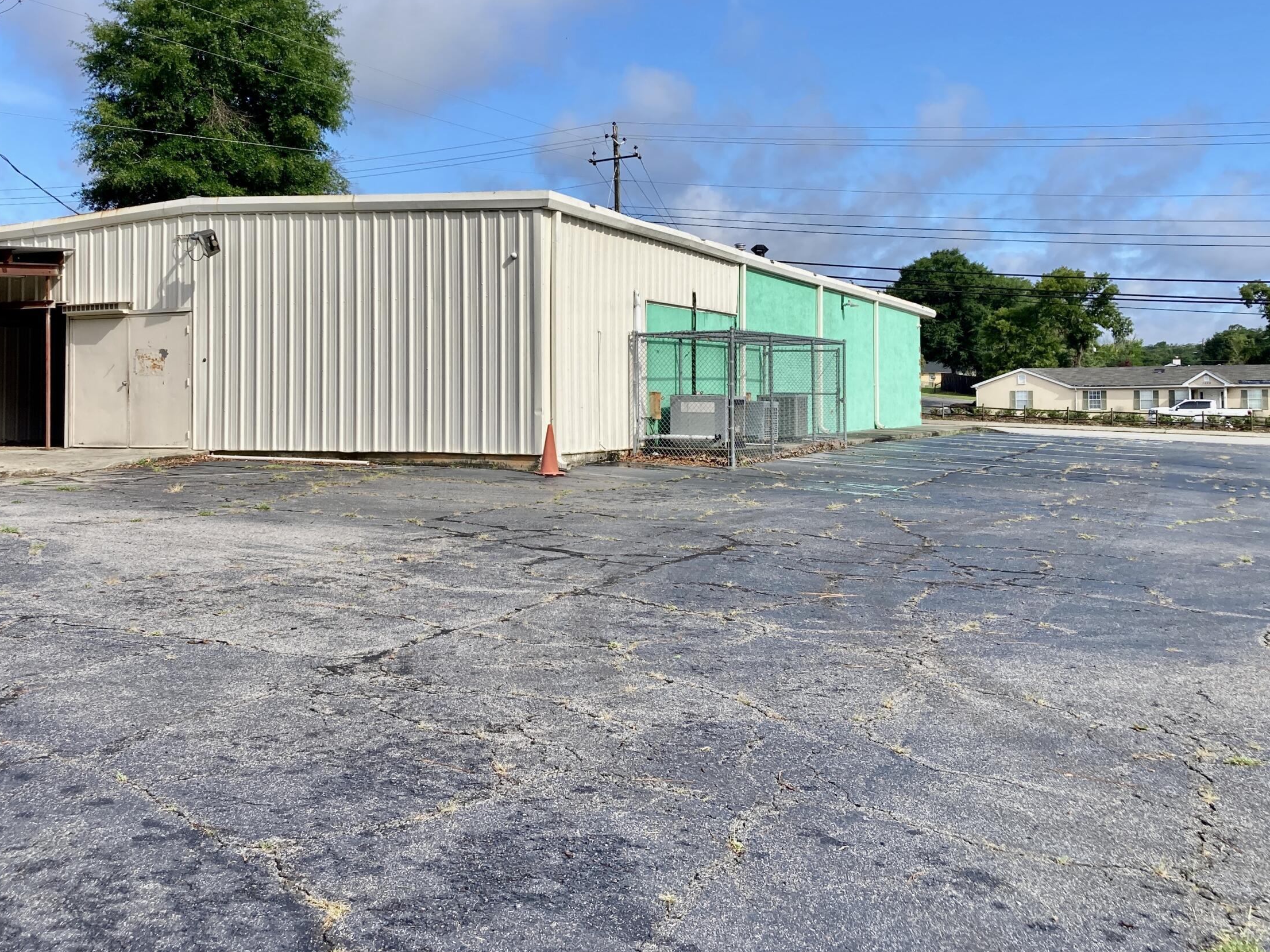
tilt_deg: +2.3
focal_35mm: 38
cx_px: 542
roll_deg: +0.0
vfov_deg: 37.4
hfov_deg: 48.8
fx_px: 1394
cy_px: 336
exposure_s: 1/1600
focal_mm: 3.99
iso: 20
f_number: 1.8
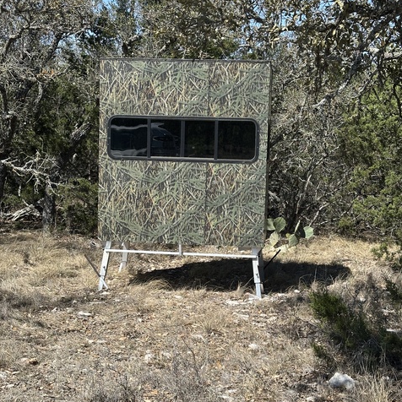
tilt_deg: -5.1
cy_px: 209
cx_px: 202
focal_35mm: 57
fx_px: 749
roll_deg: -2.4
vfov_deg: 30.0
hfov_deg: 30.0
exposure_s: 1/2890
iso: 64
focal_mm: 6.86
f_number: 1.78
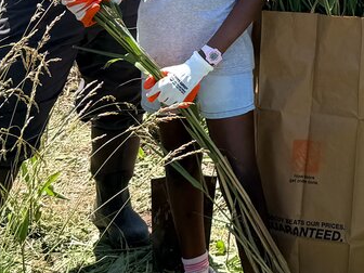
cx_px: 484
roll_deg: -0.3
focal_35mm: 107
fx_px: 1125
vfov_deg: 13.2
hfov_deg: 17.2
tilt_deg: -11.7
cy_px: -116
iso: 80
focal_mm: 6.76
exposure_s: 1/3953
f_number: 1.78
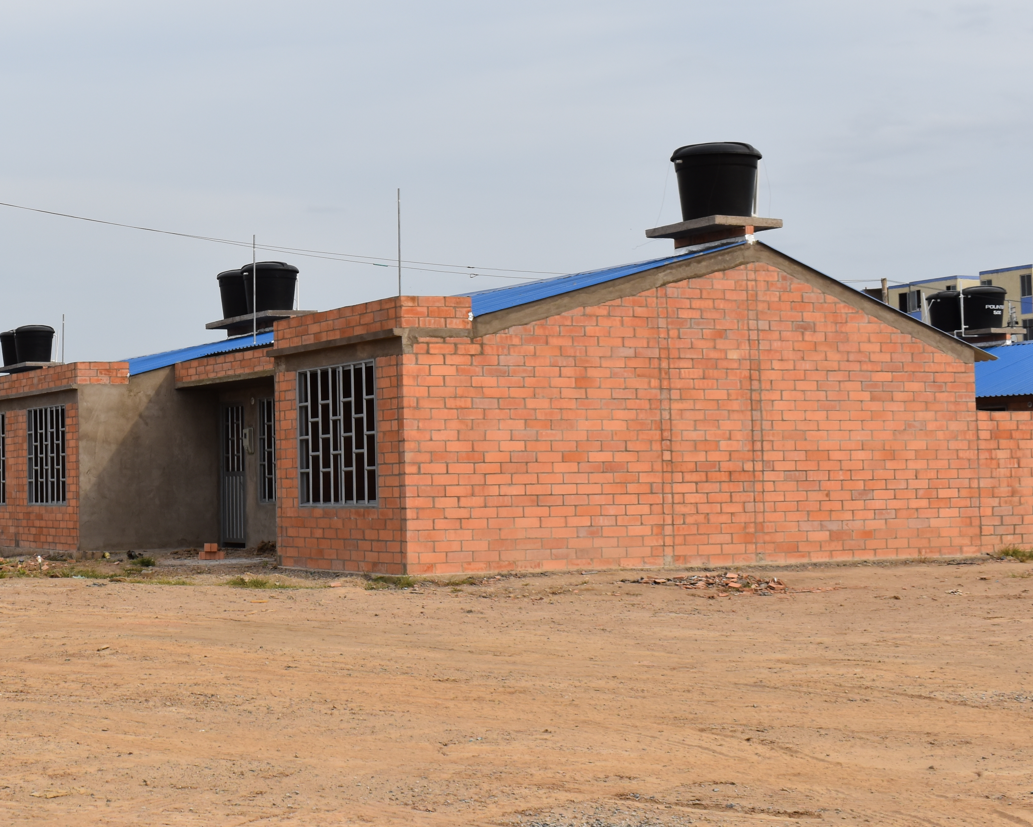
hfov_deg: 29.0
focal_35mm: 63
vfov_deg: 24.3
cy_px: 385
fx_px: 1921
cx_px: 131
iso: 200
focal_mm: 25
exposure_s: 1/400
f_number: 10
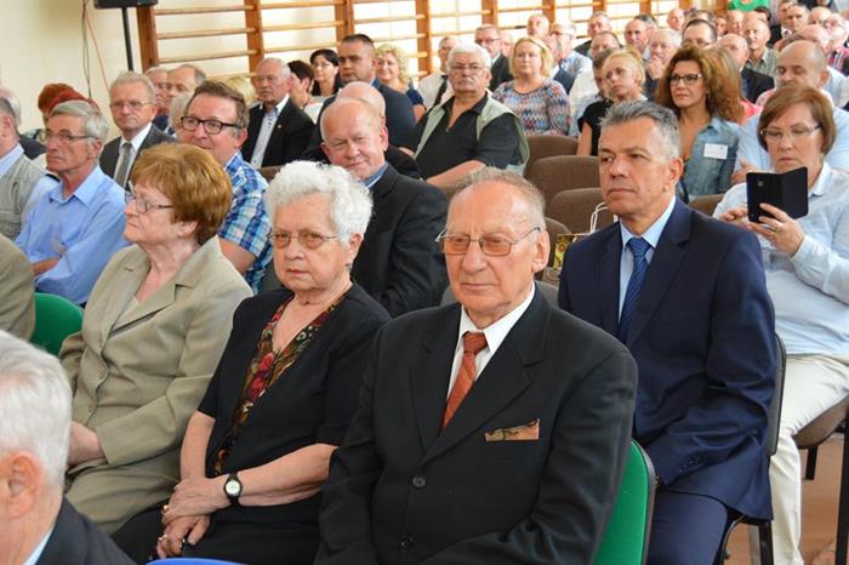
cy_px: 282
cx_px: 424
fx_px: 1131
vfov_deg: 28.0
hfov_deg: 41.1
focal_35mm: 48
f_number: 4.5
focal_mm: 32
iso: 720
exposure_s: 1/60
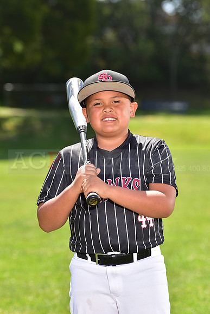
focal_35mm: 150
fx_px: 1312
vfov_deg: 13.7
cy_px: 157
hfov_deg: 9.2
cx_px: 105
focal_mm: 150
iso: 100
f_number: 5
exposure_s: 1/250
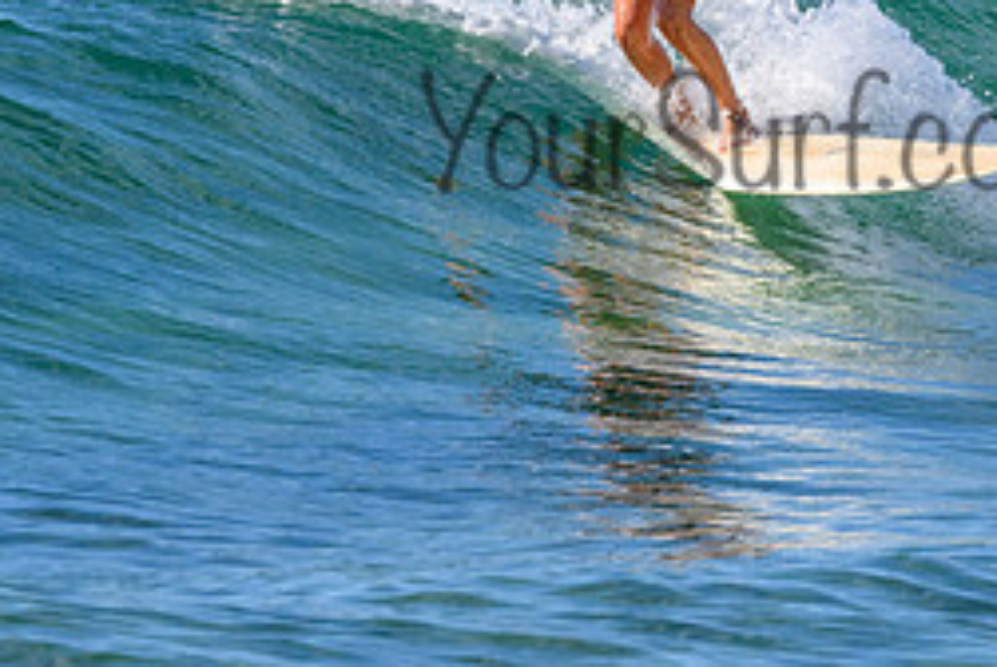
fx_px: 37763
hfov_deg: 1.5
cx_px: 830
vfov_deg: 1.0
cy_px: 97
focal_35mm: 1362
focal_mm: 590
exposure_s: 1/2000
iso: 1800
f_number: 11
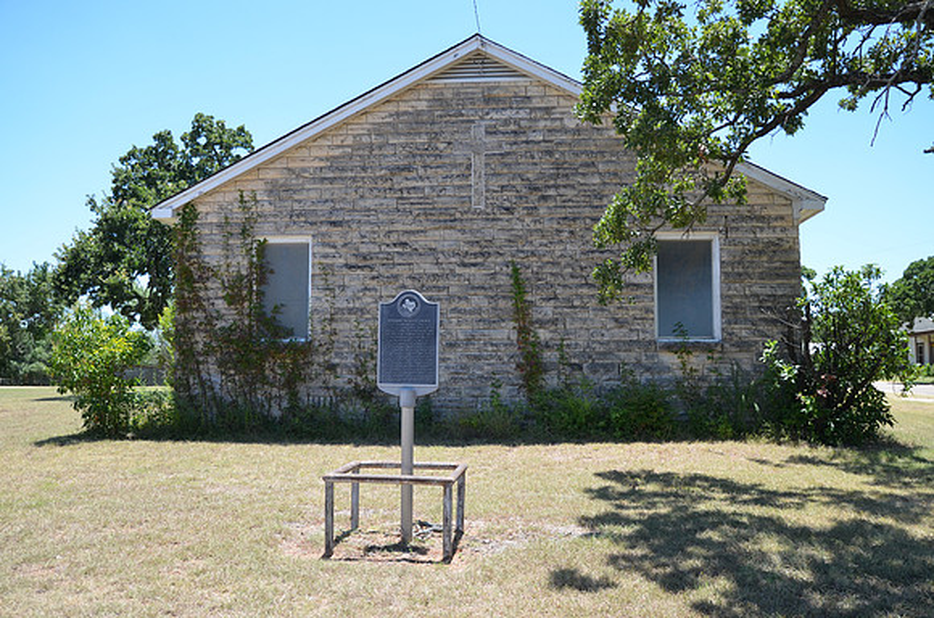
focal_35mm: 32
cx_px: 467
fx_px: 815
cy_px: 309
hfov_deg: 59.6
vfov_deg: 41.5
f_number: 5.6
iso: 200
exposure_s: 1/125
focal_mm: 21
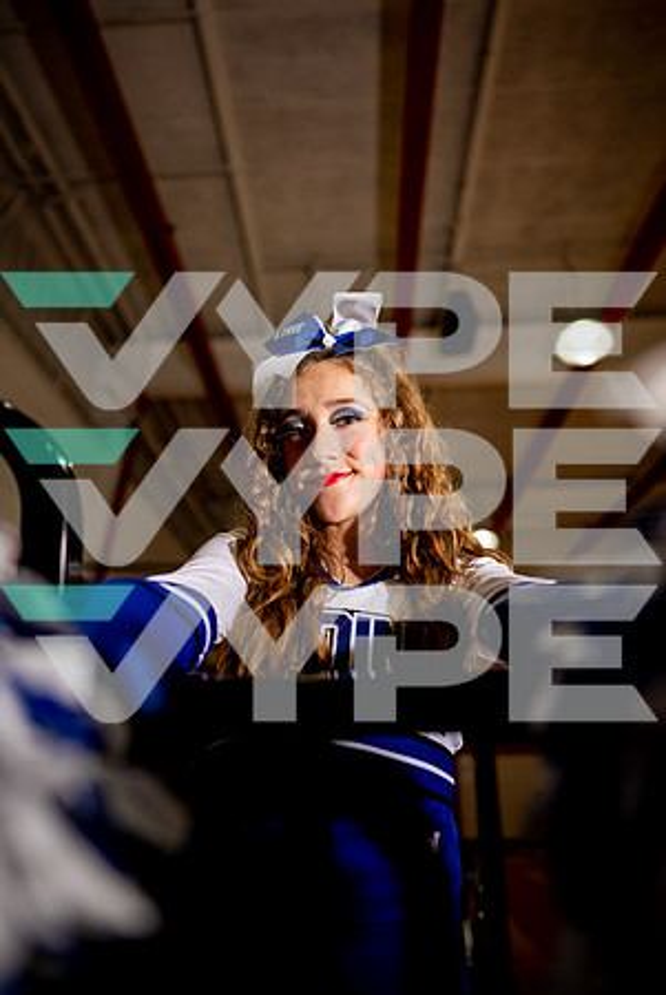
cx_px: 333
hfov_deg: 53.2
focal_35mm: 24
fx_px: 664
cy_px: 498
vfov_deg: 73.7
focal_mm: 24
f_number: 1.4
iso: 100
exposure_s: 1/640
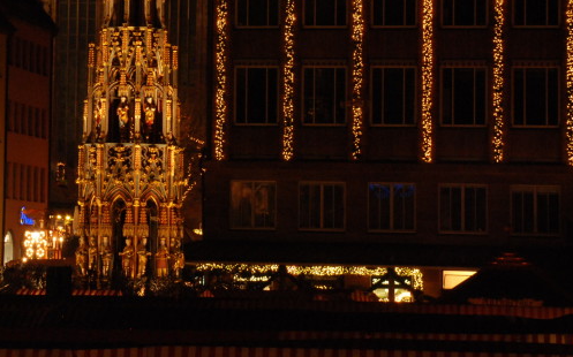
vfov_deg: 7.1
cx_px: 122
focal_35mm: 183
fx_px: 2856
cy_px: 14
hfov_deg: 11.4
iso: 800
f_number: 13
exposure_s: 1/2
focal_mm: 58
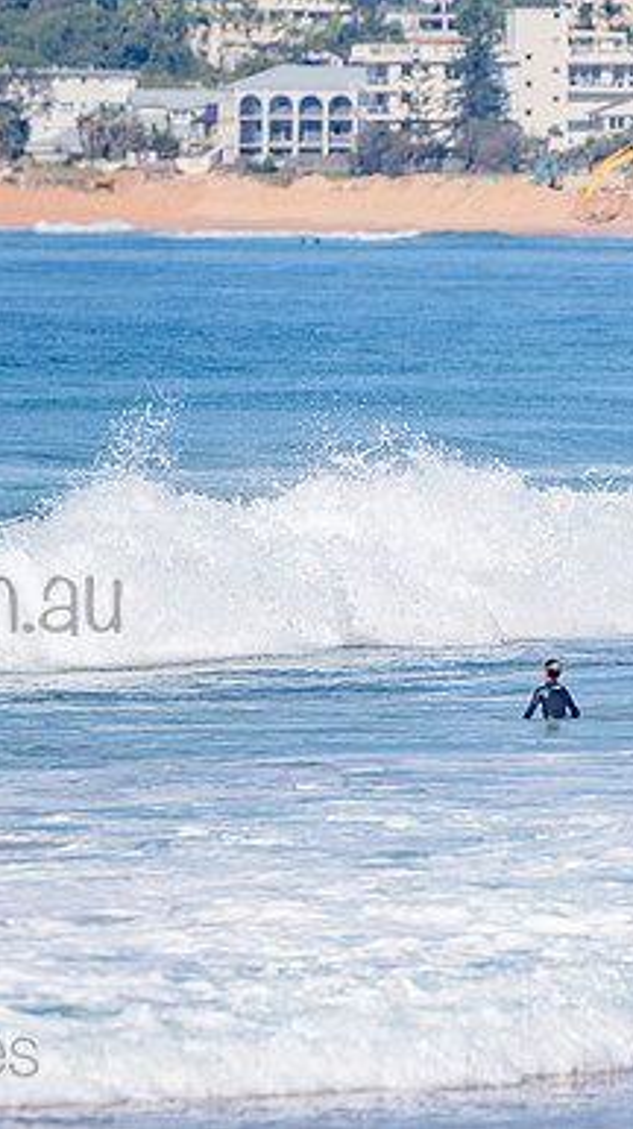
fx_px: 23620
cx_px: -188
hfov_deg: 1.5
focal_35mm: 790
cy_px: 564
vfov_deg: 2.7
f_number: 5.6
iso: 125
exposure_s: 1/2000
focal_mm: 500
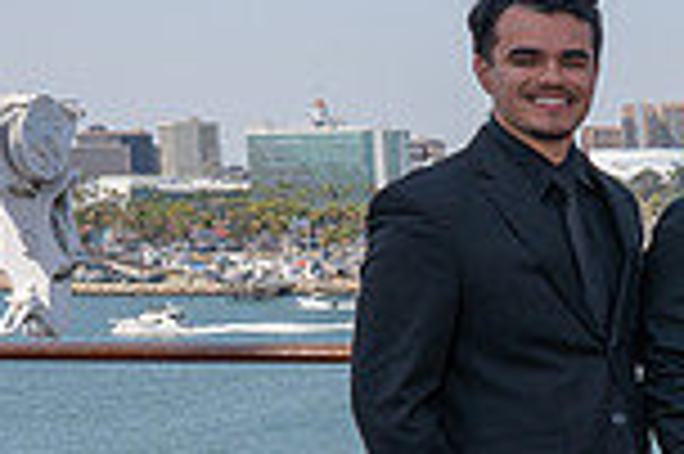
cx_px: 1251
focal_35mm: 111
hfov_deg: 15.6
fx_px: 2107
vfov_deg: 12.3
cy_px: 357
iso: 200
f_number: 11
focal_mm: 29
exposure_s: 1/200
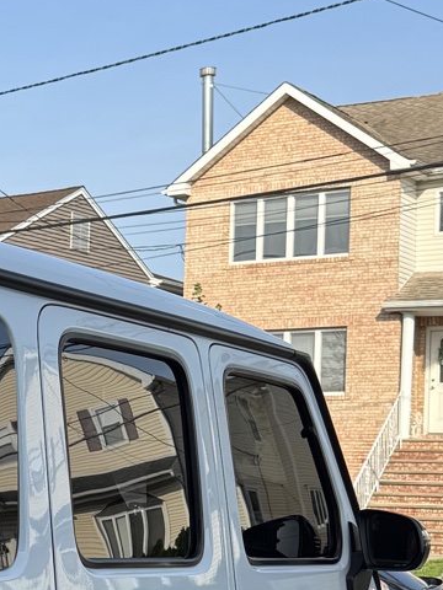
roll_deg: -0.2
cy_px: 494
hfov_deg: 15.4
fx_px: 1502
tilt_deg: +0.6
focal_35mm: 88
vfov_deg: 21.9
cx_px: -234
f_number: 1.78
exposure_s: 1/2959
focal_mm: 6.76
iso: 80
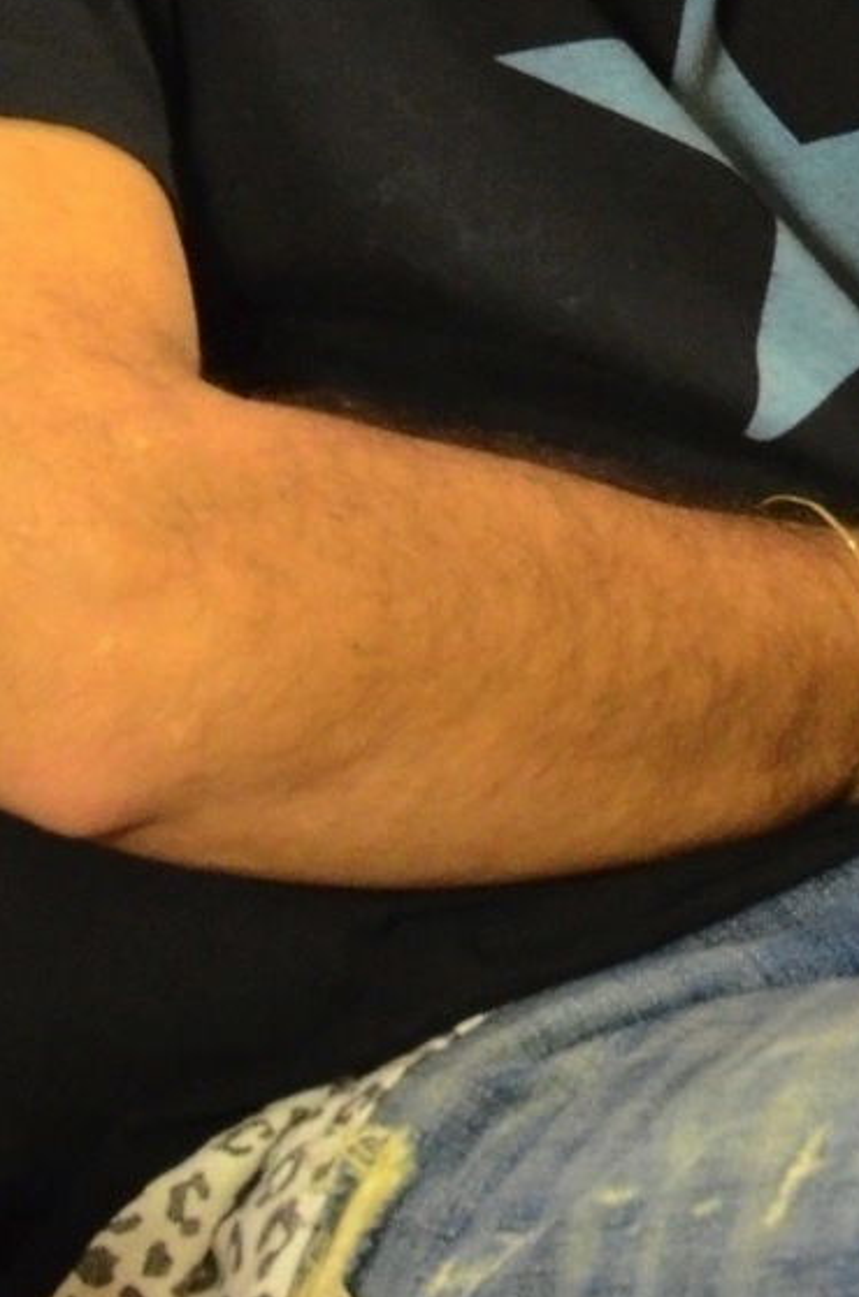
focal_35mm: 553
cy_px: 108
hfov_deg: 2.5
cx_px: 652
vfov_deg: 3.7
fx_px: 19881
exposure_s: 1/80
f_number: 6.3
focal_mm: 105
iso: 3200
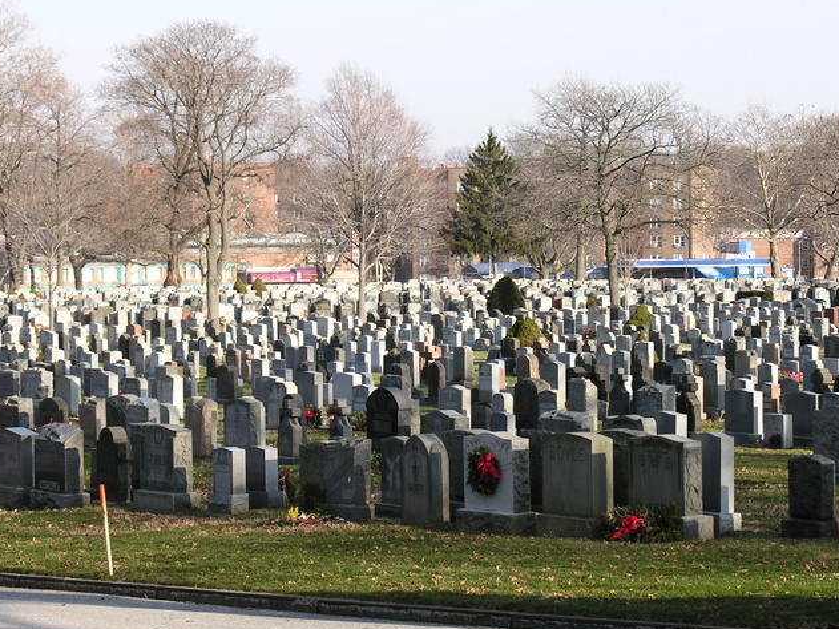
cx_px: 441
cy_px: 274
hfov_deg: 16.7
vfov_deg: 12.5
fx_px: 2859
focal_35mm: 118
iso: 50
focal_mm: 24
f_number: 5
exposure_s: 1/155
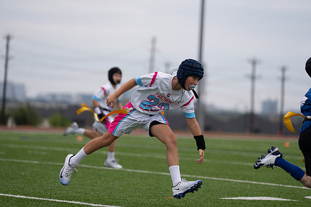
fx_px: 1348
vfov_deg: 8.8
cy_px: 104
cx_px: 156
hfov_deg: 13.2
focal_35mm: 156
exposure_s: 1/2000
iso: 100
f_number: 2.8
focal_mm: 156
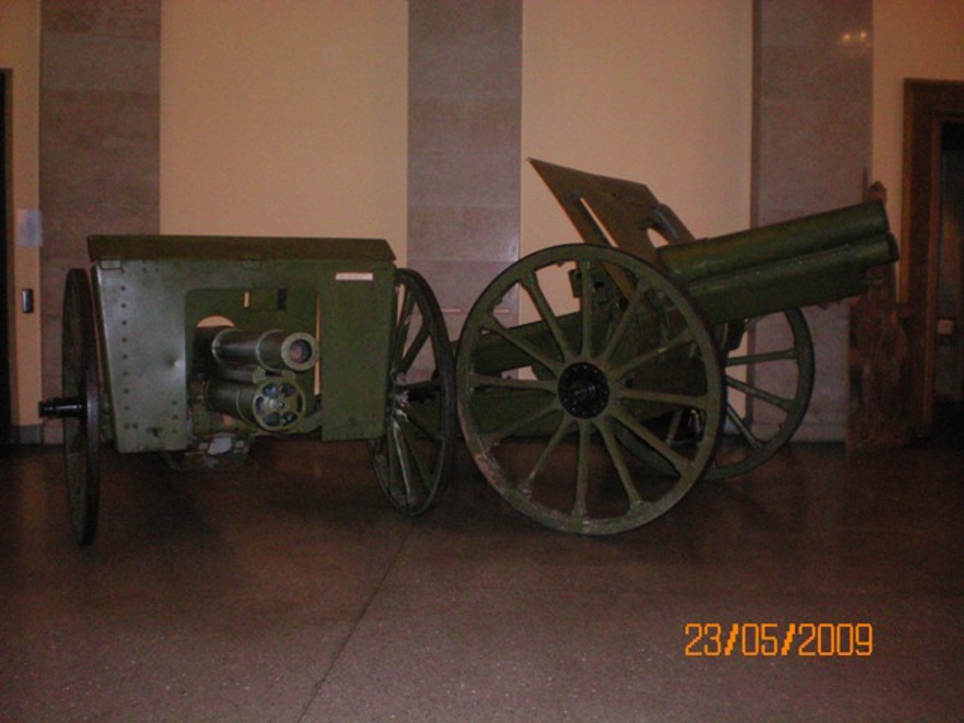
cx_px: 482
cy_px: 362
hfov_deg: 49.0
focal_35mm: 38
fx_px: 1058
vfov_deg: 37.7
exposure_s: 1/60
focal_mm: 6.3
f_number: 3.1
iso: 400
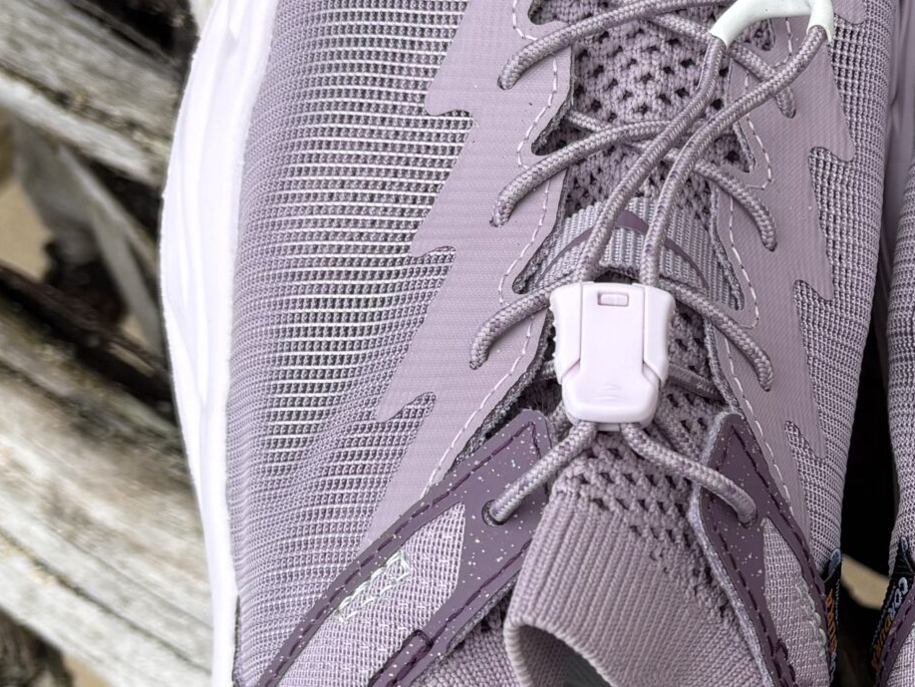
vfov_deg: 19.1
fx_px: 2036
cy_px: 483
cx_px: 1024
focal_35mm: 77
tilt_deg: -79.6
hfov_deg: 23.6
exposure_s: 1/1751
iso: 50
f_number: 1.6
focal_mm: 5.96
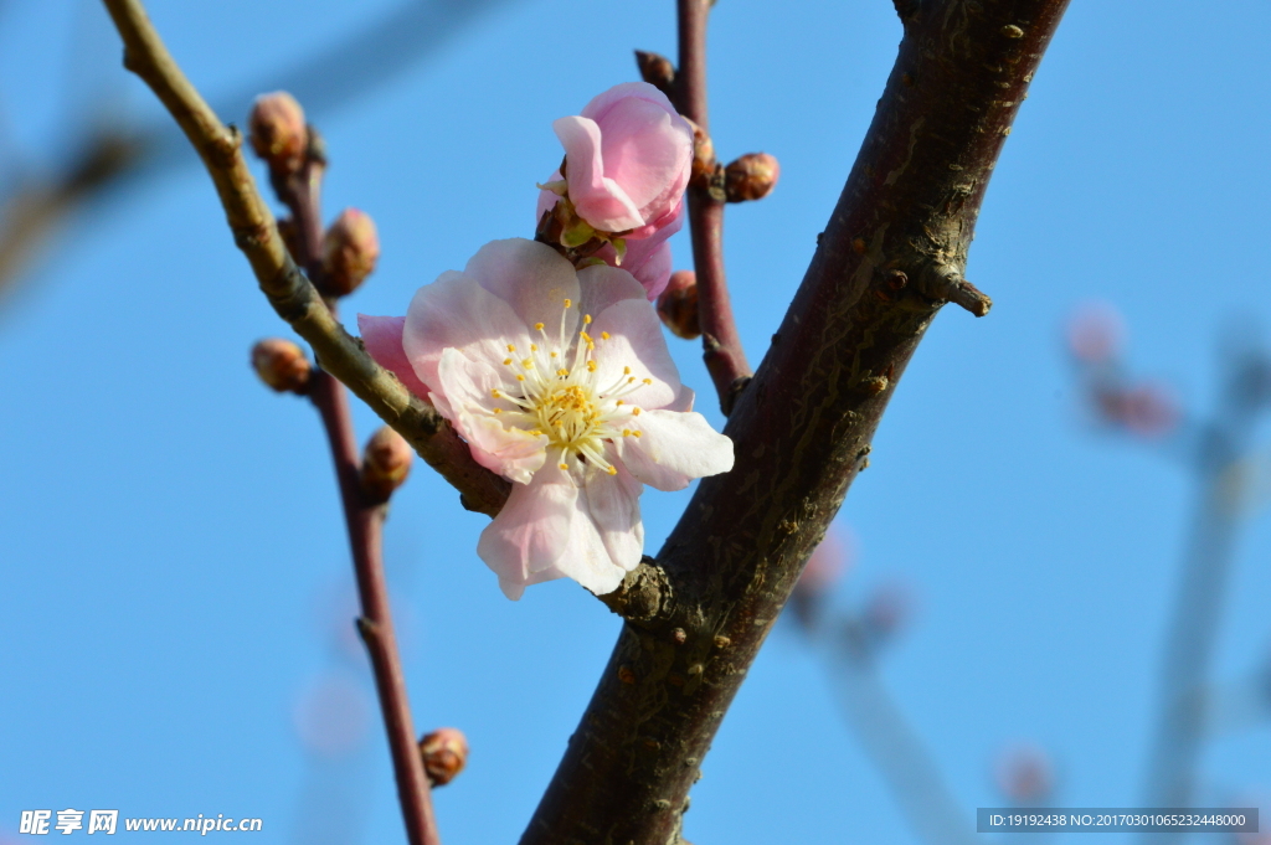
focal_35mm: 450
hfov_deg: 4.6
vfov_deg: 3.1
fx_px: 15874
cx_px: 636
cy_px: 422
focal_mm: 300
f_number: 20
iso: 800
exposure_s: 1/250
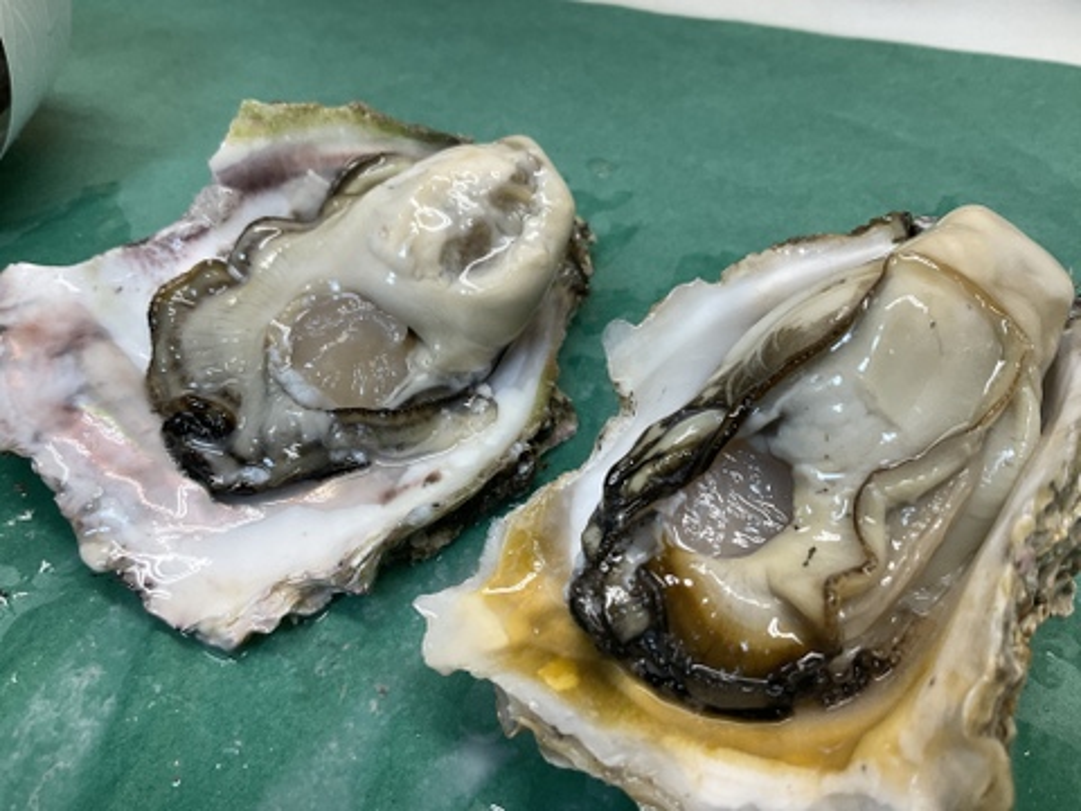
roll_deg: -0.8
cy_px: 406
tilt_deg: -43.9
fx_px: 906
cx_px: 540
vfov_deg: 48.2
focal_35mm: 29
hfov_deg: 61.7
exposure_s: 1/120
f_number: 1.8
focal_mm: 3
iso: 50
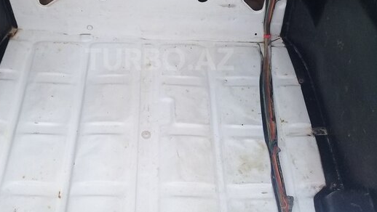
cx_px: 159
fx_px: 430
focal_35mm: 43
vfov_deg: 27.5
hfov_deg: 47.2
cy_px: 59
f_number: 2.2
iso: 50
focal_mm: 3.3
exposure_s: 1/50
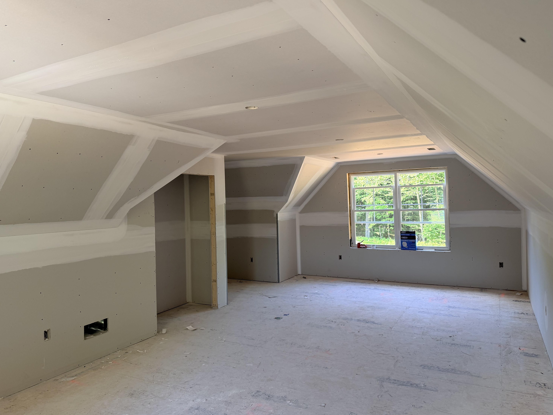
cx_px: 274
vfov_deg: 54.9
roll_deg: +1.7
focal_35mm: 25
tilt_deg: -0.8
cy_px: 204
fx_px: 399
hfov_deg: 69.4
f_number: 1.78
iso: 100
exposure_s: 1/121
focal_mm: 6.76
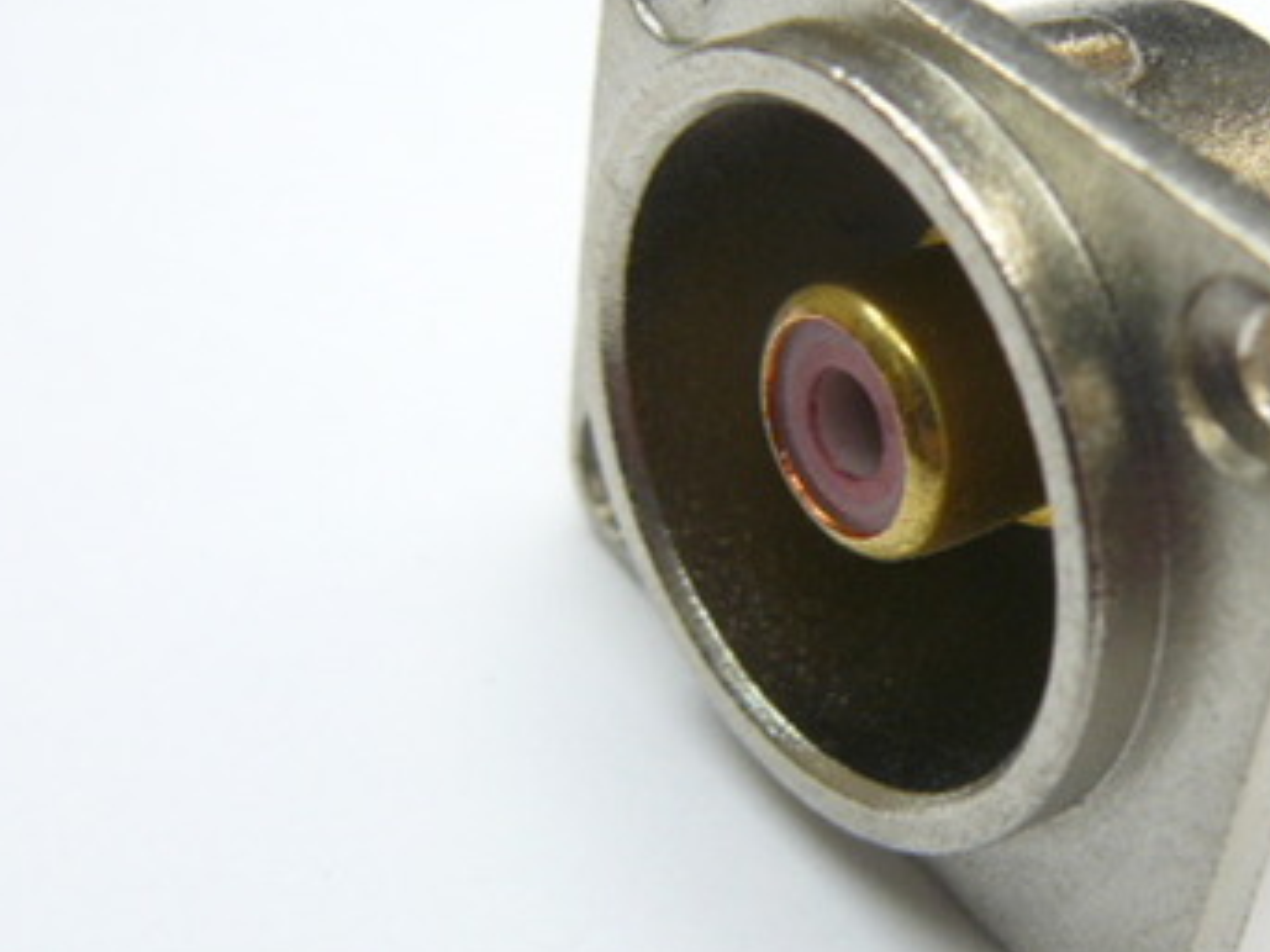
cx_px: 1015
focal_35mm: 63
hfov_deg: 30.0
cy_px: 474
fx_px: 2311
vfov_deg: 23.3
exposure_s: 1/25
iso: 100
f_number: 3.2
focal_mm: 6
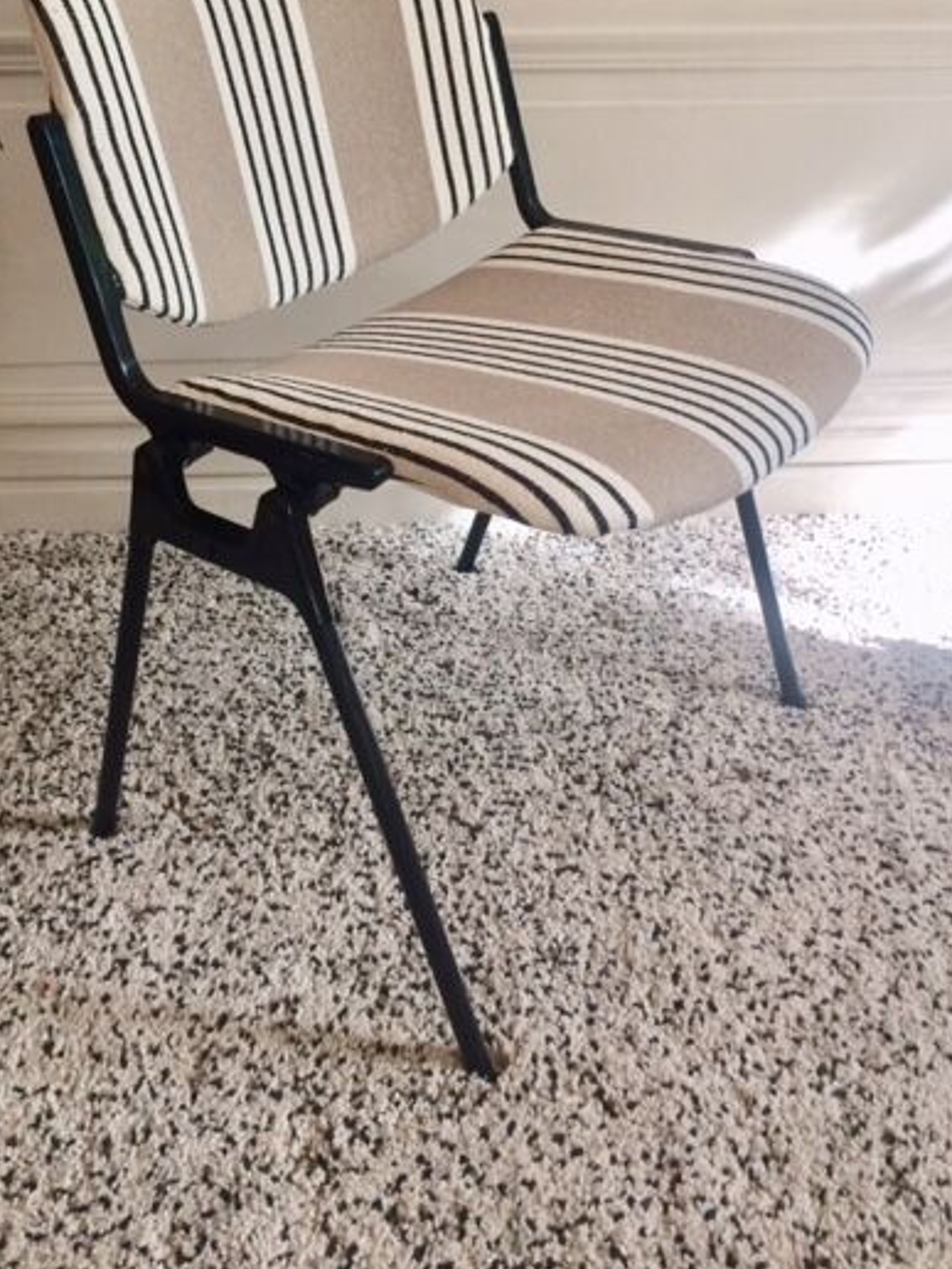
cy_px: 494
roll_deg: +0.3
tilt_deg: -30.3
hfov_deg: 39.6
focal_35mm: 36
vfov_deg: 50.9
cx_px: 450
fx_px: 1320
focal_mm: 4.15
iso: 64
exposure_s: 1/33
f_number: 2.2
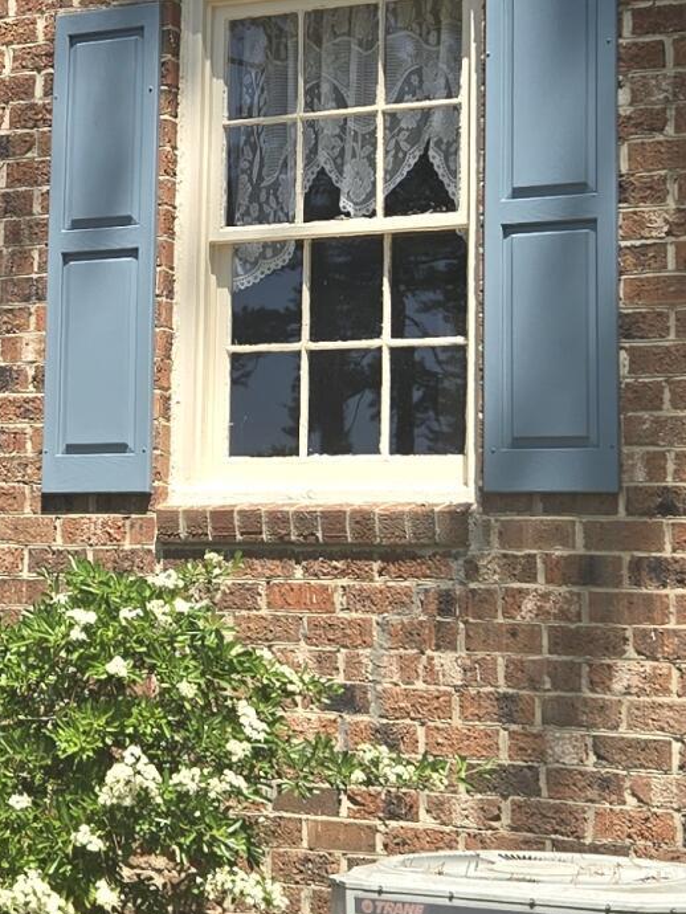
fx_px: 2641
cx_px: 5
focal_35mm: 100
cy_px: 175
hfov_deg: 14.6
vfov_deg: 19.4
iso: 25
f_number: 1.8
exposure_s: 1/1008
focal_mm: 5.4
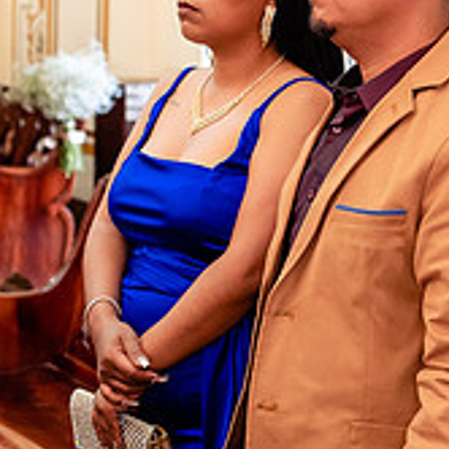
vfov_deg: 16.6
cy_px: 110
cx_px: 379
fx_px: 1526
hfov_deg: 16.6
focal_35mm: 104
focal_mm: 35
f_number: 3.2
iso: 1250
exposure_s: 1/80
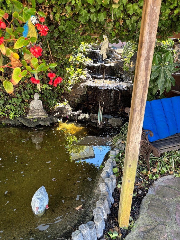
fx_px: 187
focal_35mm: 27
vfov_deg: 65.3
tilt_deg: -17.6
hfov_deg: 51.4
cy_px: 119
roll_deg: -4.5
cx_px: 87
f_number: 1.6
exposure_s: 1/121
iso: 40
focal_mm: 5.96
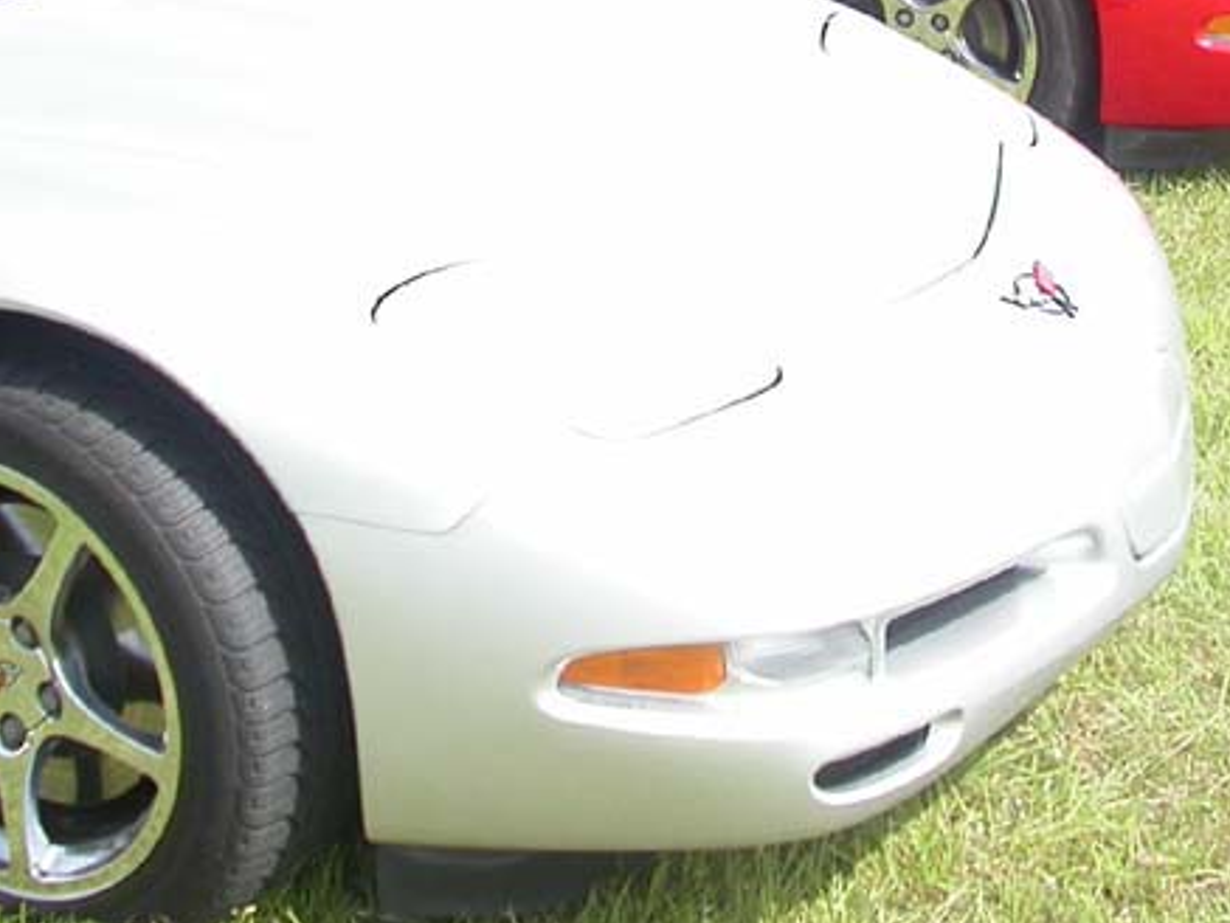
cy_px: -11
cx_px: 718
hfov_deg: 22.0
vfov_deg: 16.3
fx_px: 3163
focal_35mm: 89
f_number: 2.6
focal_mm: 7.85
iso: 100
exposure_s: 1/1000
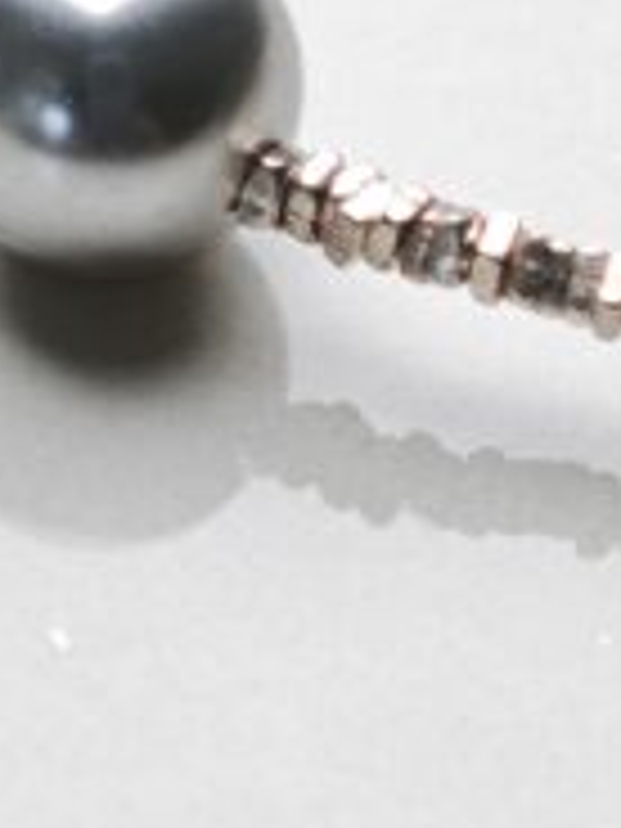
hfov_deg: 4.5
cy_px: 104
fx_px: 7846
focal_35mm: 328
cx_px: 99
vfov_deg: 6.0
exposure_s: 1/497
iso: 50
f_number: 1.8
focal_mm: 11.5
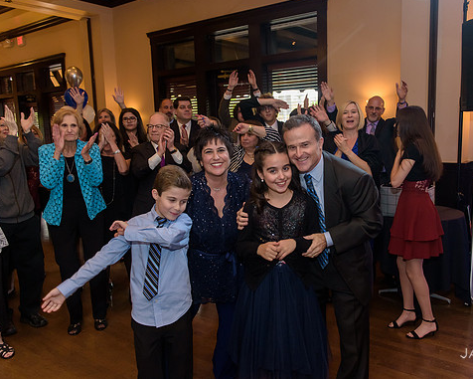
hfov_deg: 55.5
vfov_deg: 45.8
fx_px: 448
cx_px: 267
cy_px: 188
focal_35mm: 32
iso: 1600
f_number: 3.2
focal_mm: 28
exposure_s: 1/125
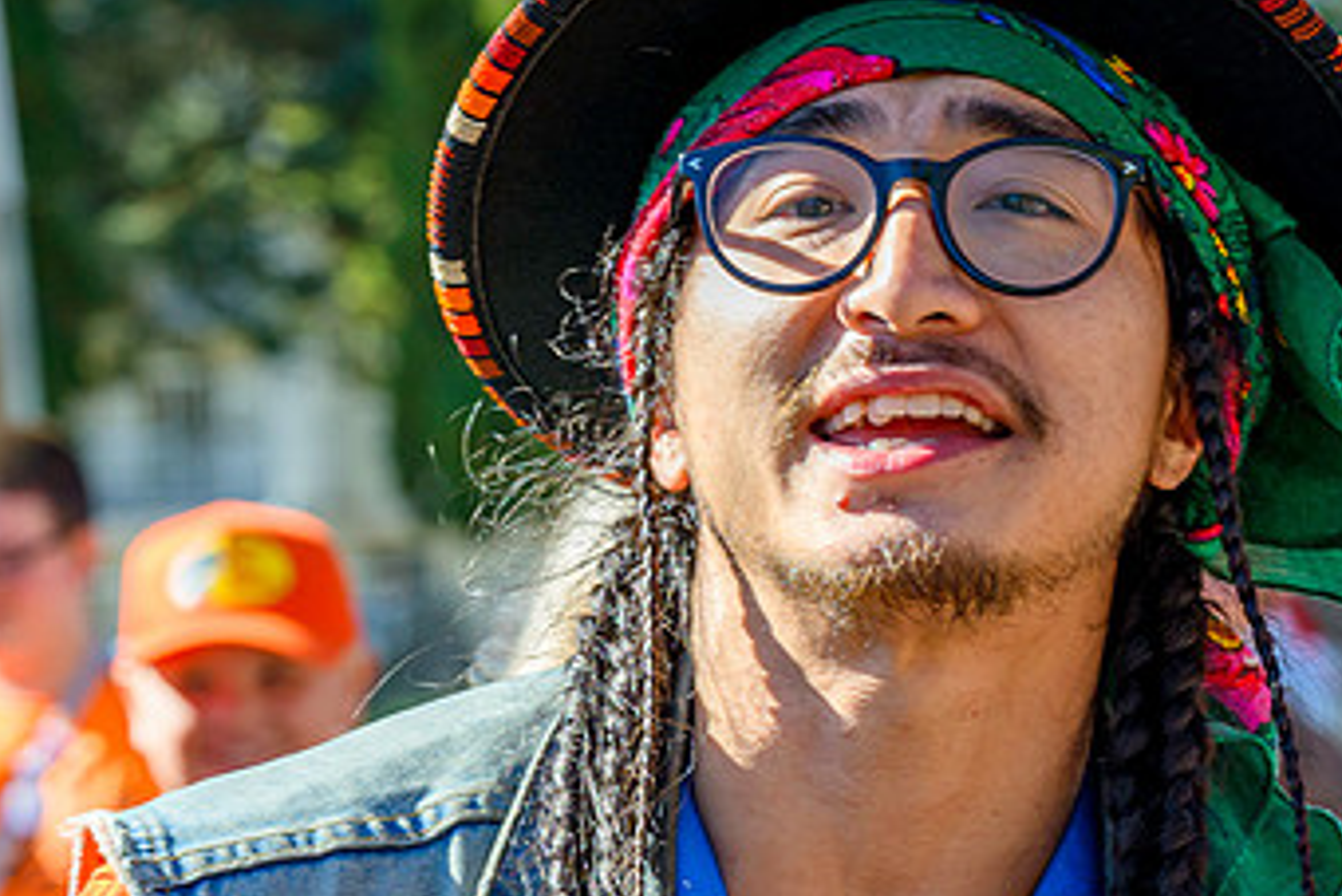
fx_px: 6489
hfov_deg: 11.8
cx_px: 695
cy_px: 470
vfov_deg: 7.9
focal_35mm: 174
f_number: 5
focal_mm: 68
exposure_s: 1/400
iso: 200
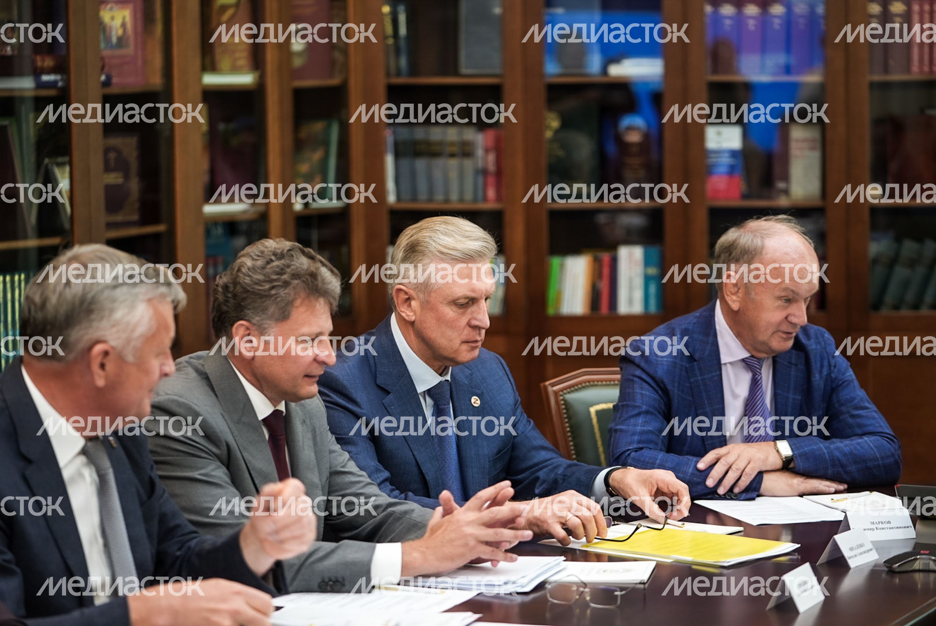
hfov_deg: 19.8
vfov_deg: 13.3
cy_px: 313
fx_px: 2680
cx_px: 468
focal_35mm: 103
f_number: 2.8
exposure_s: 1/125
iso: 800
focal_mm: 103
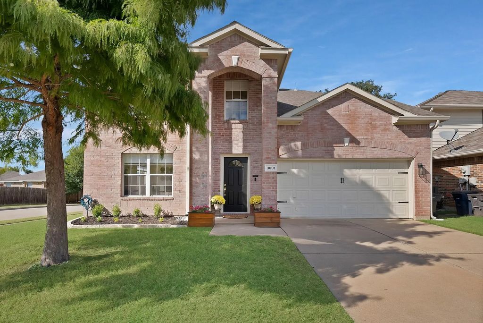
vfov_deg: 64.6
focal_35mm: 19
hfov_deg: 86.9
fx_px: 255
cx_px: 242
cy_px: 162
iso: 640
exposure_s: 1/200
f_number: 9
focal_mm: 19
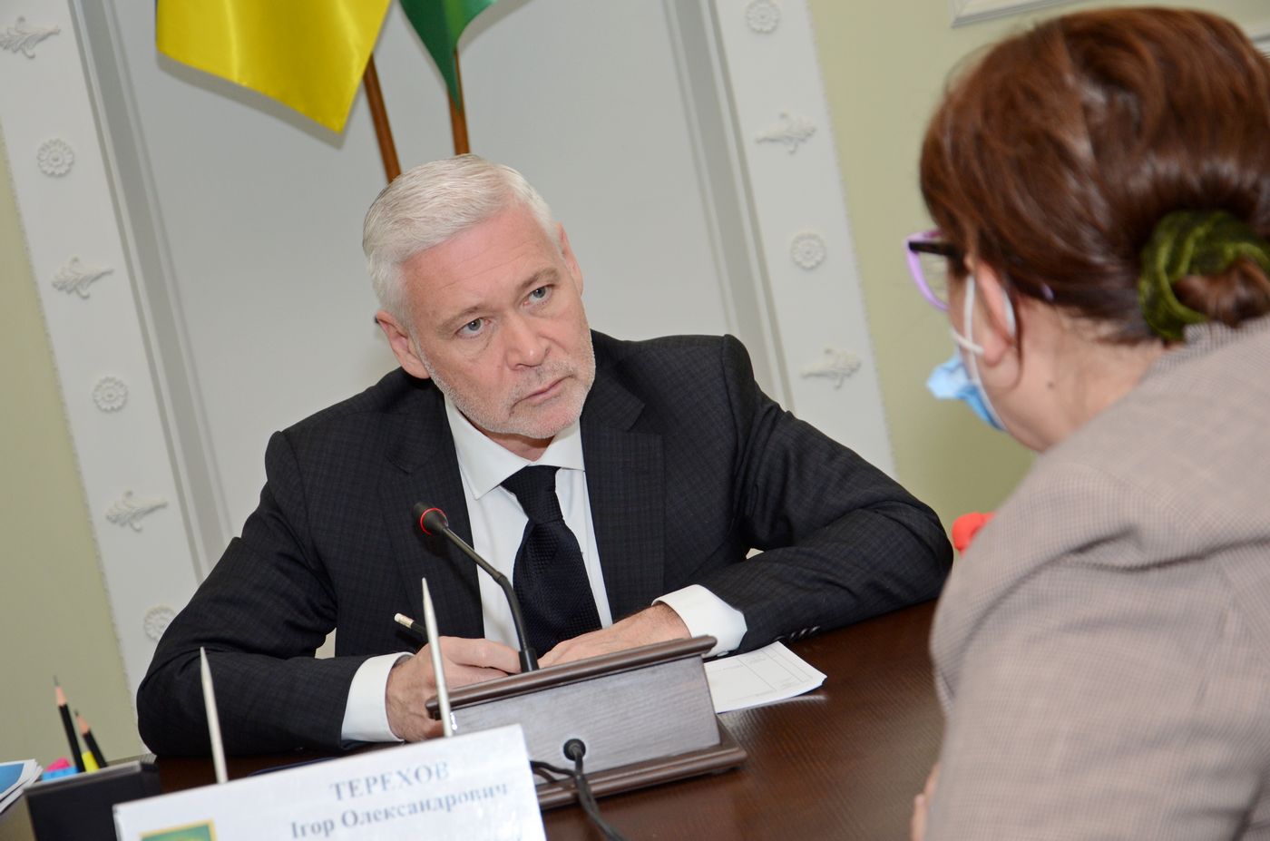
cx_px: 635
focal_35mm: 75
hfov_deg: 27.0
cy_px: 420
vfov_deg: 18.1
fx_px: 2640
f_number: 5
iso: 640
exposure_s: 1/250
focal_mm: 50
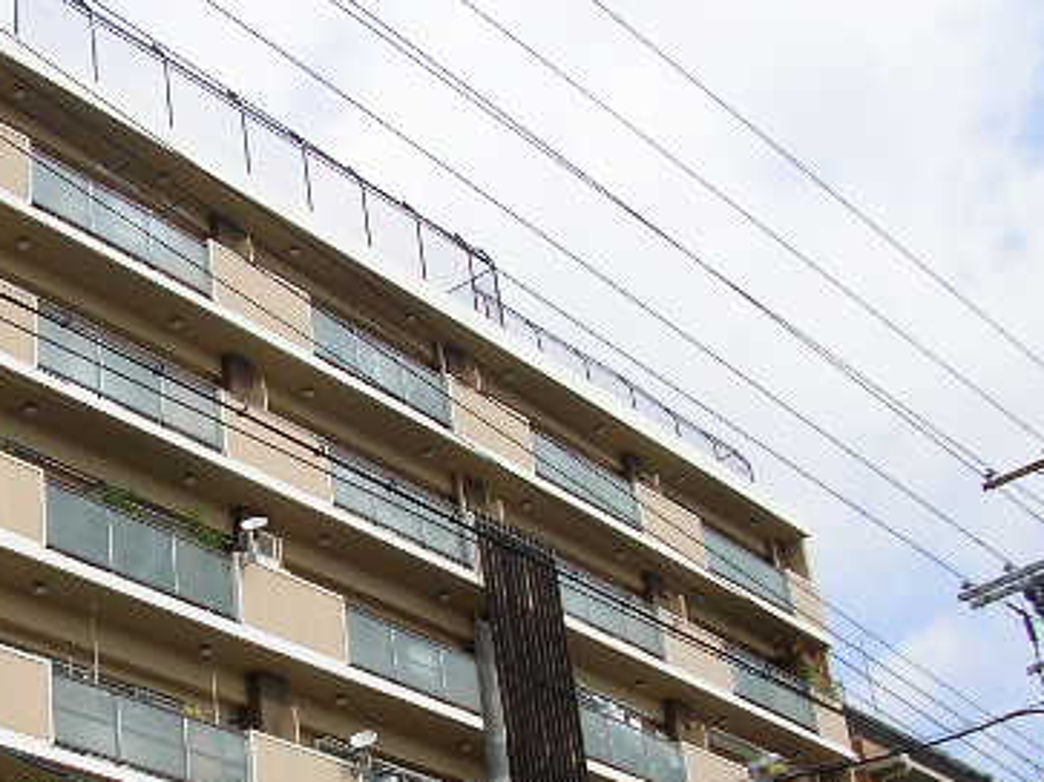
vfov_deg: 21.7
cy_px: 595
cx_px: 152
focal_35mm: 67
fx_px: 2020
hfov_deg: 28.1
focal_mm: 5.8
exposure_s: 1/714
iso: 71
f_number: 4.1
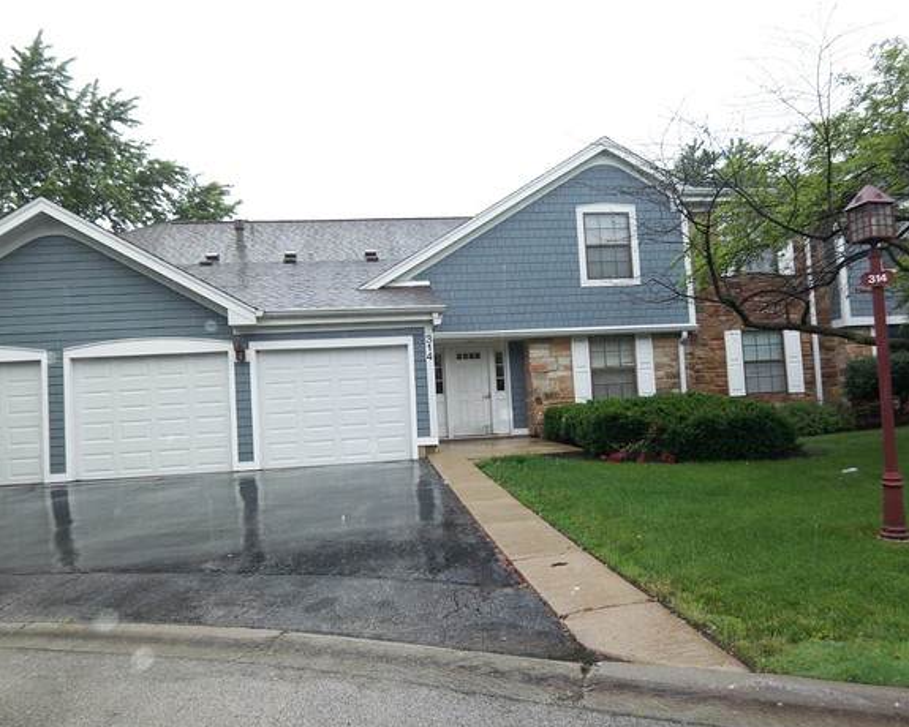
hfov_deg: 68.1
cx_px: 443
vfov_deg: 56.8
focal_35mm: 25
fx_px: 673
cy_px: 364
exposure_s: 1/125
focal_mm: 3.8
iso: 50
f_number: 2.8
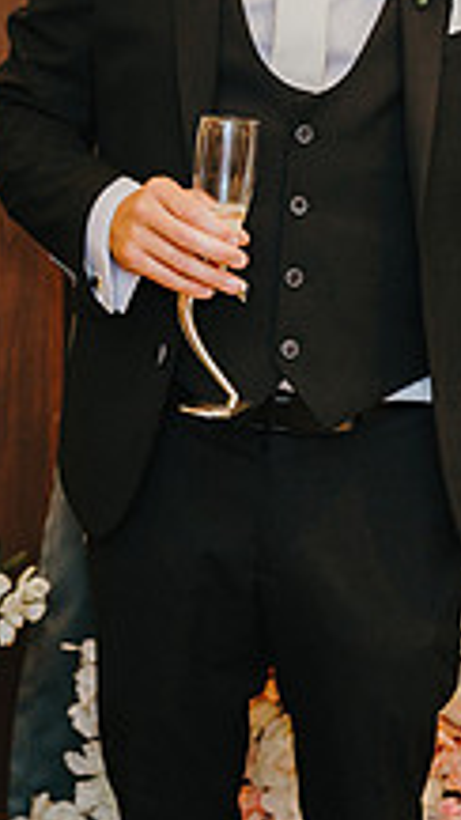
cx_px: 263
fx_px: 2522
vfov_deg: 18.1
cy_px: 25
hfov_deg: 10.4
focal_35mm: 116
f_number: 2.2
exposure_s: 1/200
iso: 640
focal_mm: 35
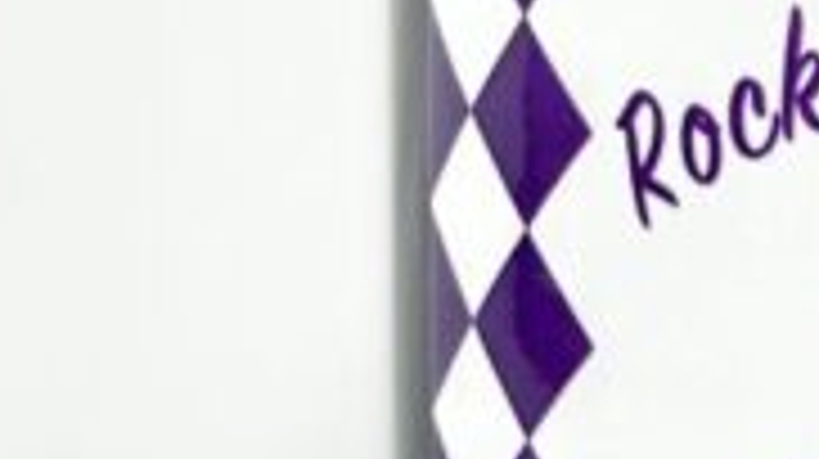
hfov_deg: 6.7
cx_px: 1161
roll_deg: -0.9
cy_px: 639
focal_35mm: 319
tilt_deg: -12.0
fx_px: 6922
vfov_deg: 3.8
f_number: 2
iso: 32
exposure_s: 1/120
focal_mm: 6
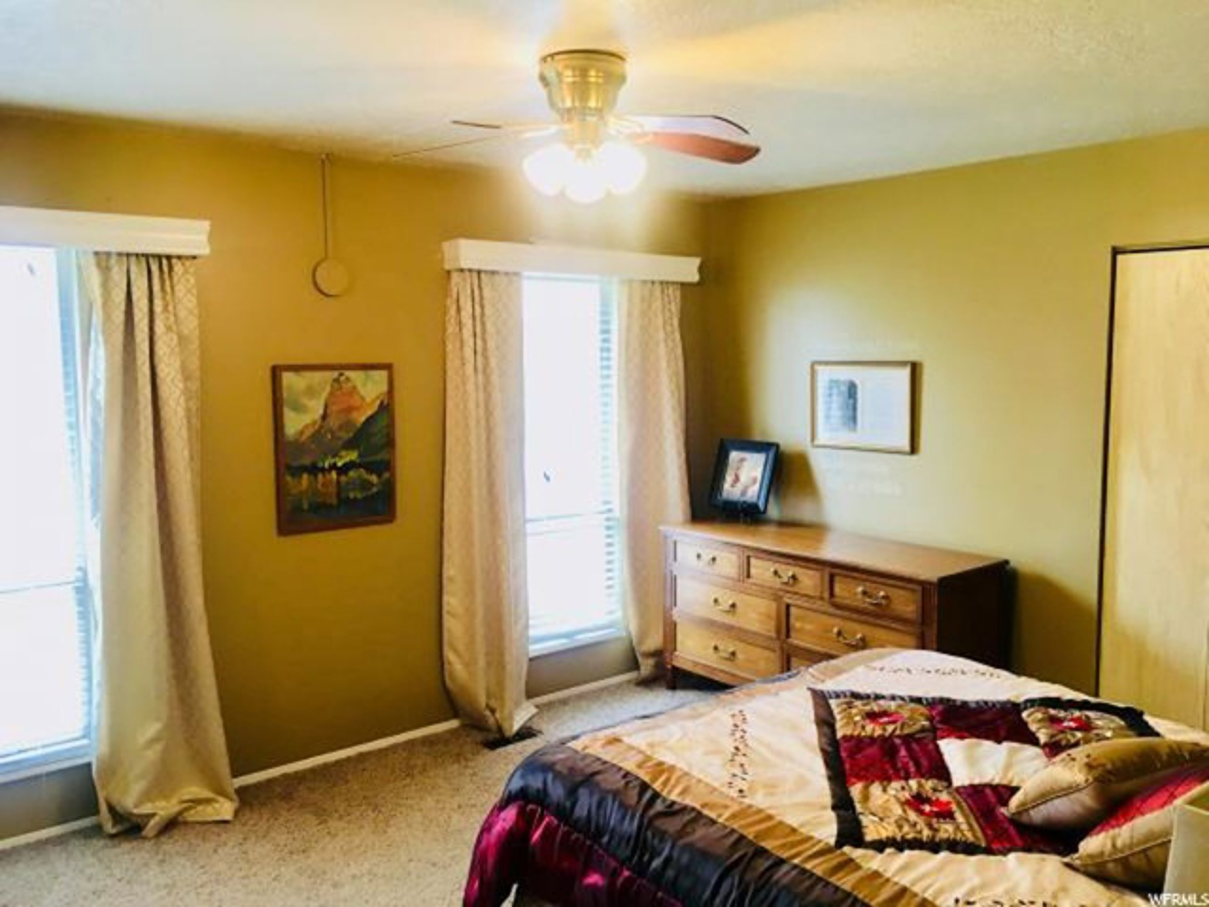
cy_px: 454
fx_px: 1013
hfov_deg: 61.7
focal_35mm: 29
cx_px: 604
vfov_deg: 48.2
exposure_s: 1/30
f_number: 2.2
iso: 80
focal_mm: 4.15
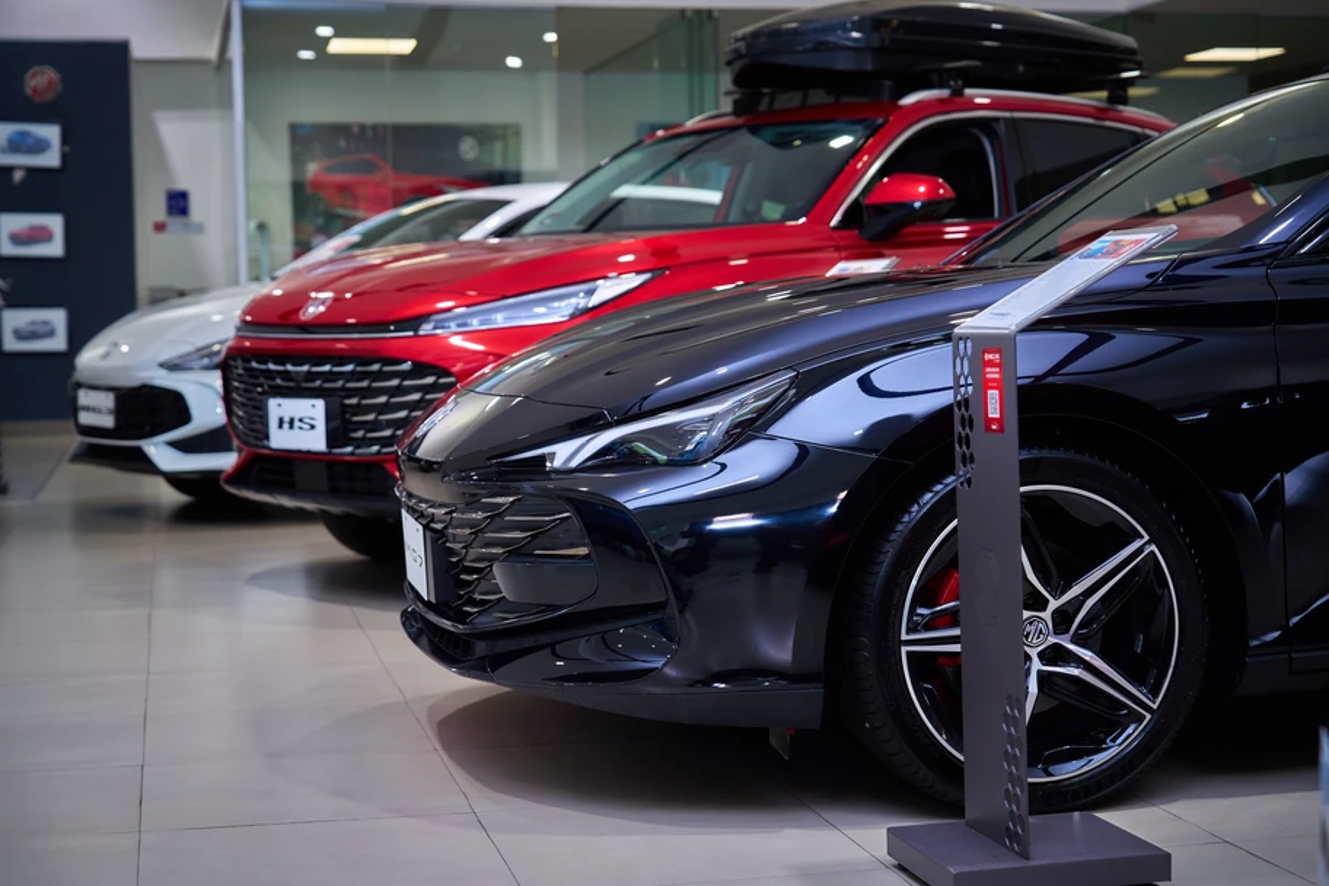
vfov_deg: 23.0
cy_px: 443
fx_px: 2178
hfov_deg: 33.9
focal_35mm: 59
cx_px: 664
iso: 400
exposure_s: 1/160
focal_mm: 59
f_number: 4
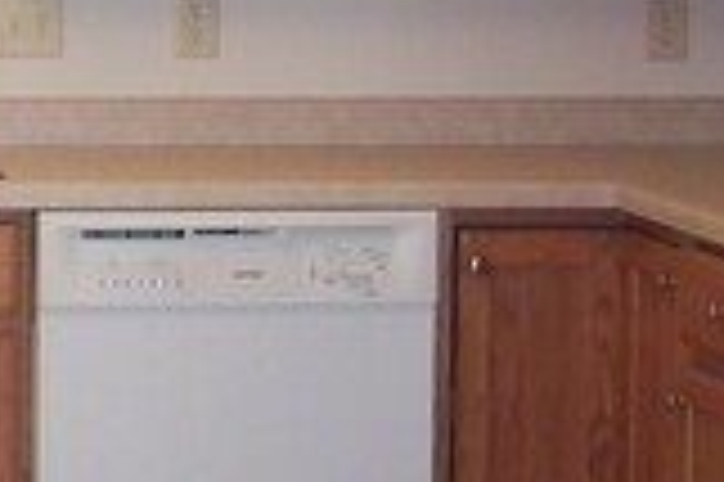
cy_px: -41
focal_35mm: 177
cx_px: -225
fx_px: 3556
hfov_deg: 11.3
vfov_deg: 7.7
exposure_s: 1/30
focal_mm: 8
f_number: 2.8
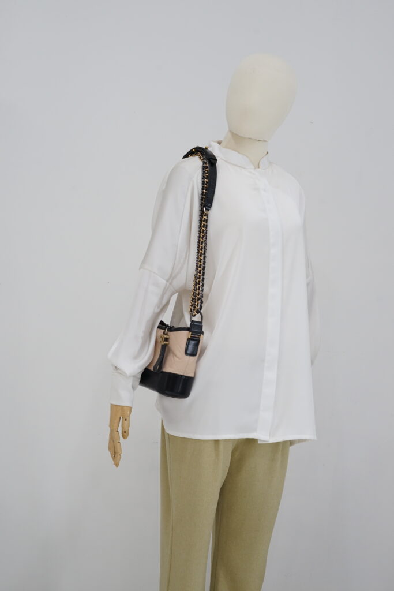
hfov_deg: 27.0
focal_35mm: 50
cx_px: 197
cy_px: 296
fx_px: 820
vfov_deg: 39.6
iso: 640
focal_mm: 50
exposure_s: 1/15
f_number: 6.3
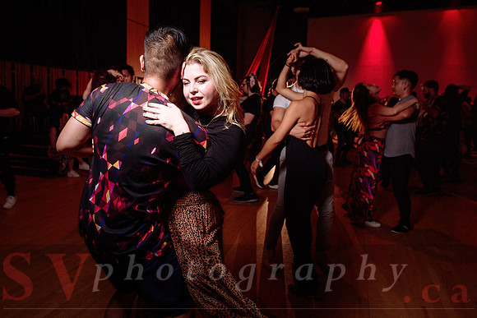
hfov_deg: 64.7
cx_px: 197
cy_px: 131
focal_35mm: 28
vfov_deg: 46.0
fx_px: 374
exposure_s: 1/30
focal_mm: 24
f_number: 3.5
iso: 1000
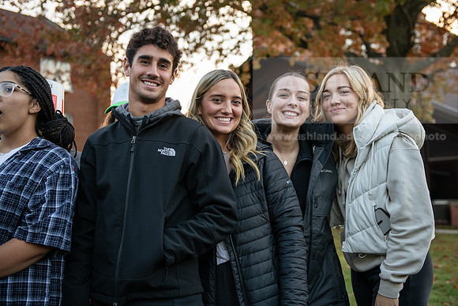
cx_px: 229
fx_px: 611
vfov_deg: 28.1
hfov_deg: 41.1
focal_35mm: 48
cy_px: 153
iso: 800
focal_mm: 48
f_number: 3.2
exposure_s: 1/320
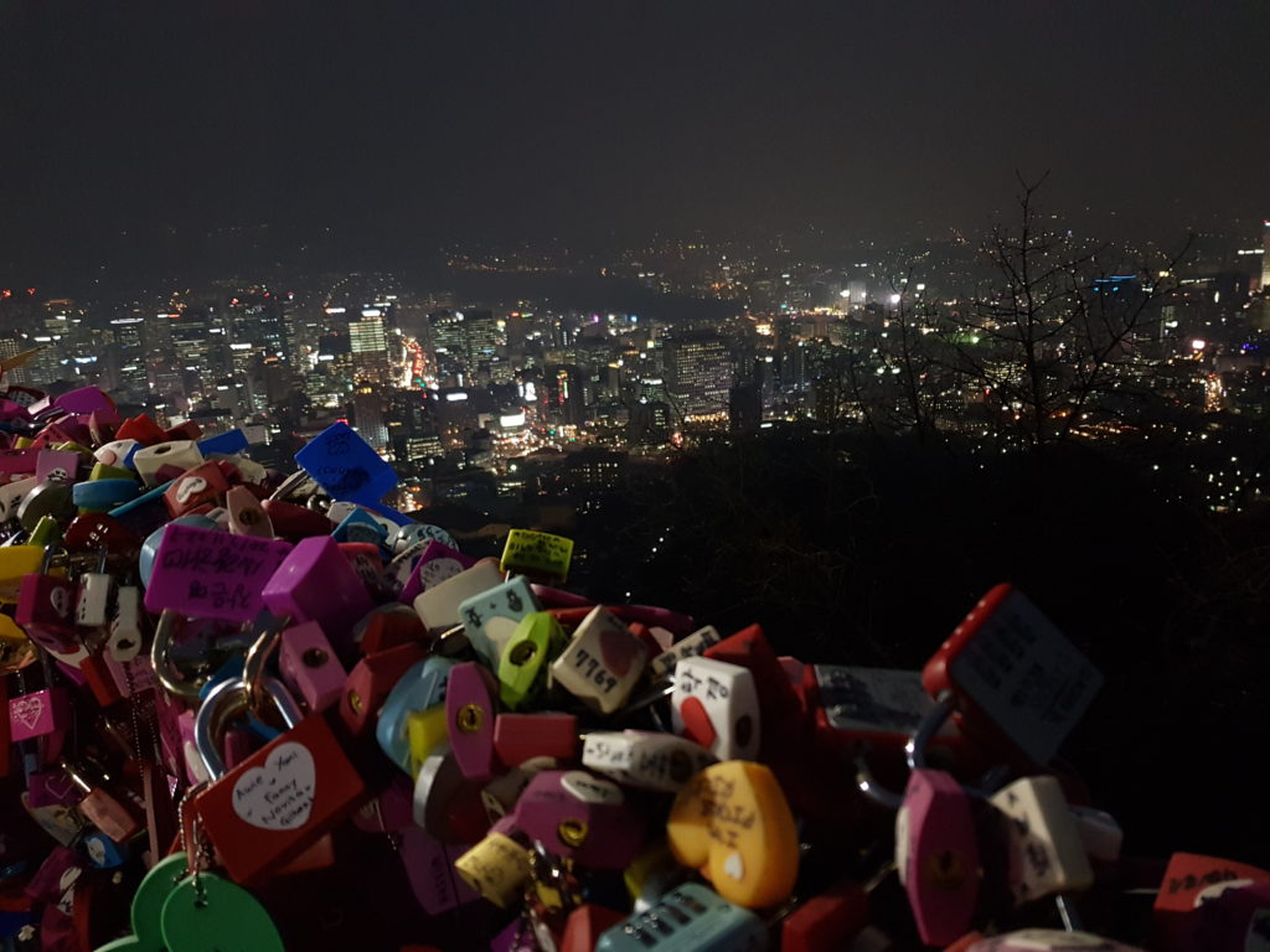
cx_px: 635
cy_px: 476
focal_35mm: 26
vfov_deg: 53.1
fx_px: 954
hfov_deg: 67.3
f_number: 1.7
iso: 320
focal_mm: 4.2
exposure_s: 1/15
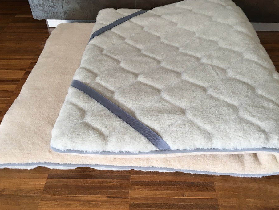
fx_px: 258
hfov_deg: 56.8
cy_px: 103
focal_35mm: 32
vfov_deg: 44.2
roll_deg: +0.3
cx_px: 147
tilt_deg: -44.3
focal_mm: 4.15
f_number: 2.2
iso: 64
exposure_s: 1/33
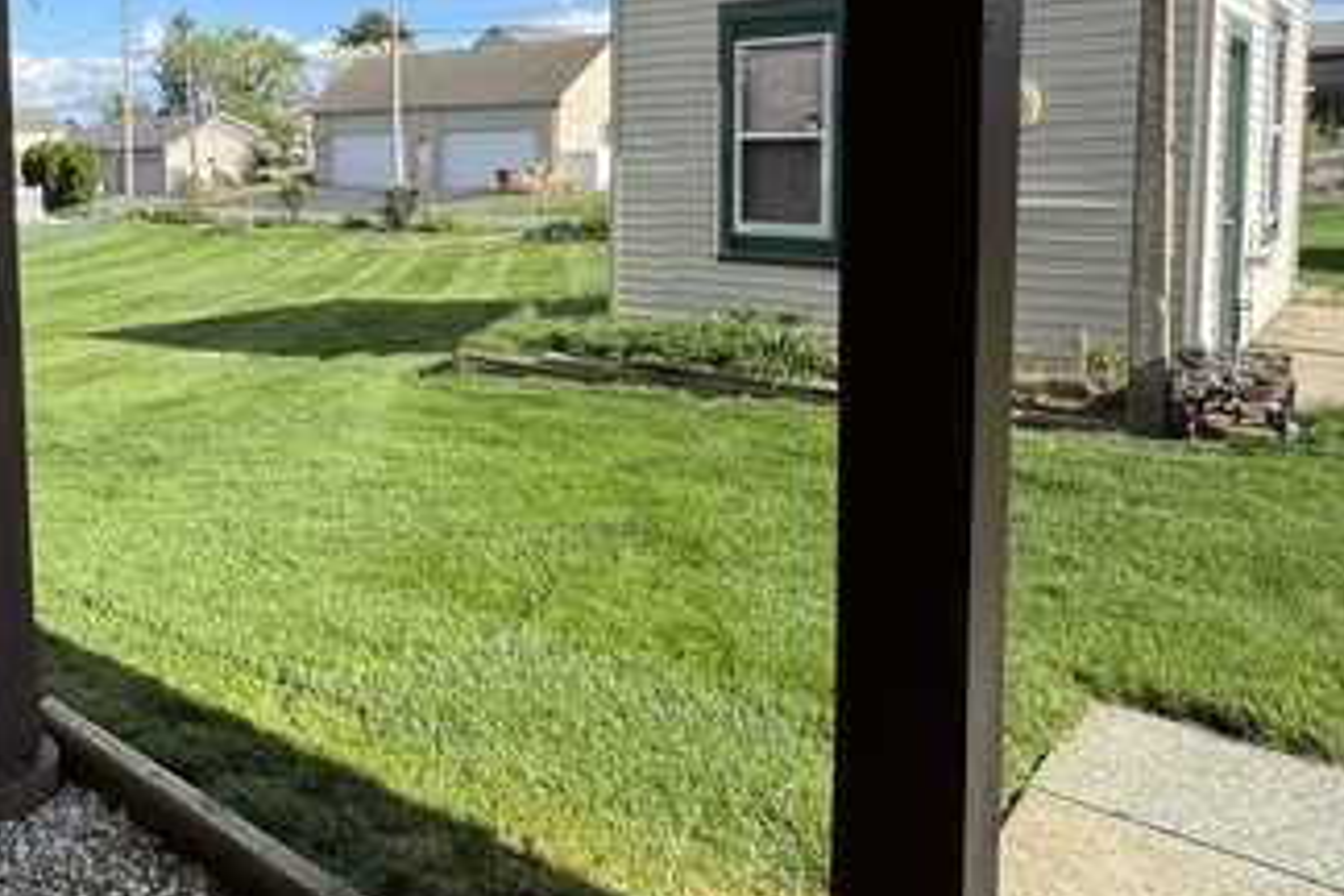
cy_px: 232
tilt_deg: -4.7
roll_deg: +0.9
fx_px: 1120
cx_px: 309
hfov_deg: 58.2
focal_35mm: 30
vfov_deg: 42.4
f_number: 2.2
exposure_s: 1/1299
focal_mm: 2.22
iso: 40
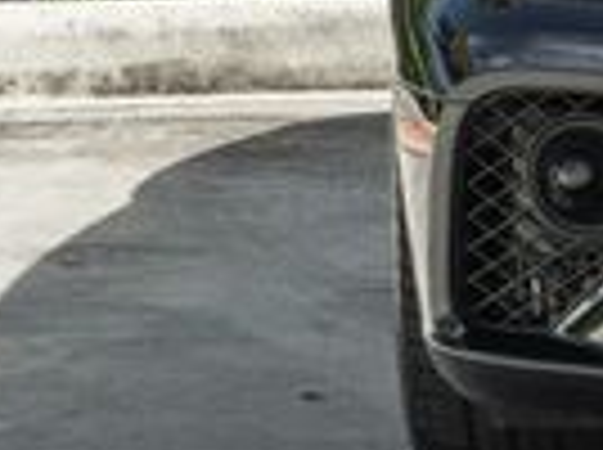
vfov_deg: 3.6
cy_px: -333
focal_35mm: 411
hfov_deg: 4.7
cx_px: 1444
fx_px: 7147
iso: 640
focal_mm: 46
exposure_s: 1/1000
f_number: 7.1
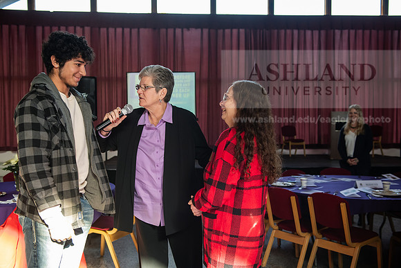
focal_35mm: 38
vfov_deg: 35.1
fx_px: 423
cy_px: 134
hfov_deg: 50.7
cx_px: 200
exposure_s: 1/250
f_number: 3.5
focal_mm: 38
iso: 1000
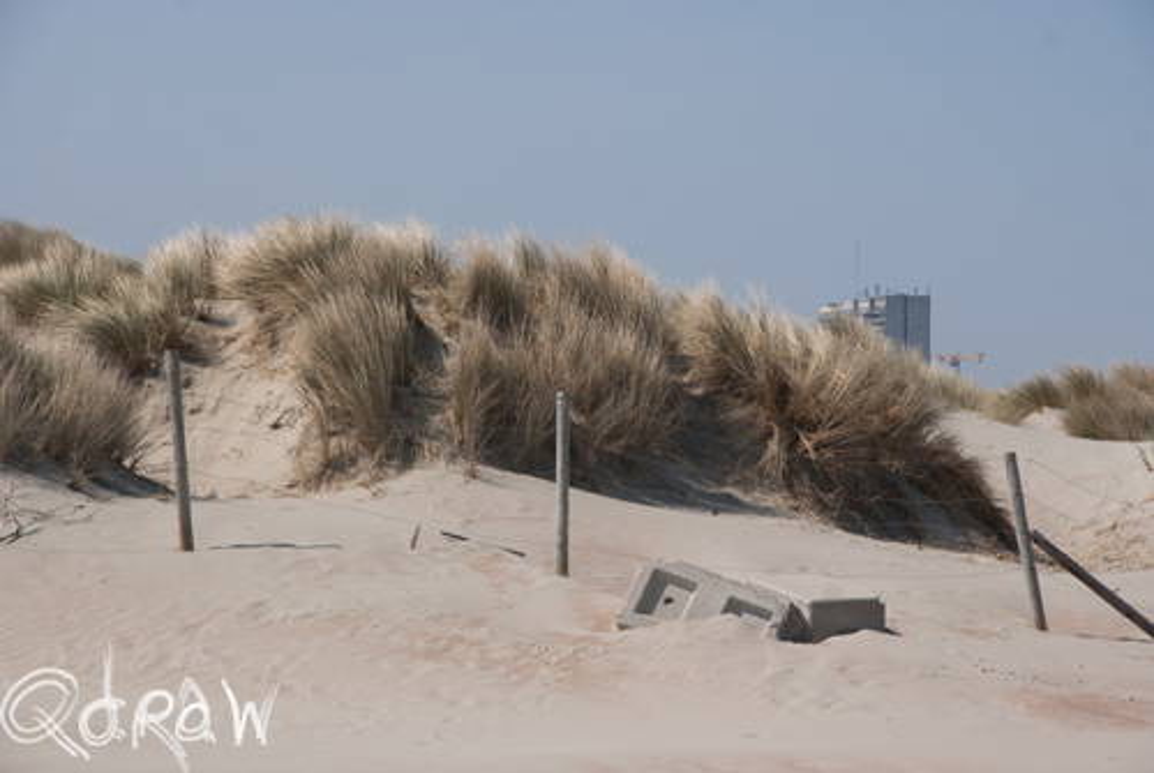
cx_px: 577
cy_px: 386
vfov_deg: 9.2
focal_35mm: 150
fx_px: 4815
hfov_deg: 13.7
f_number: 9
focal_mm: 100
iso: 100
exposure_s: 1/320
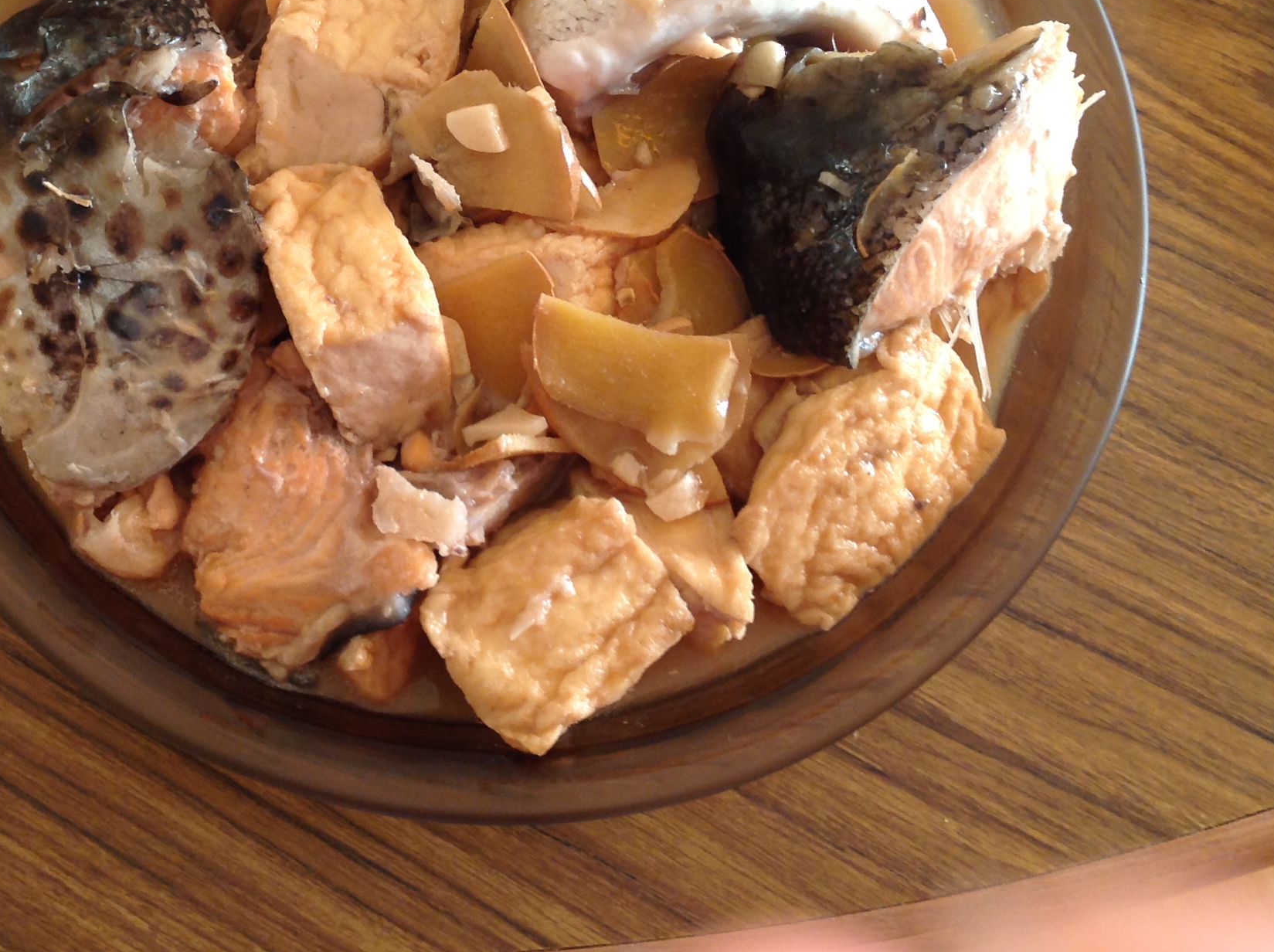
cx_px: 433
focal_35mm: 55
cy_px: 285
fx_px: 2021
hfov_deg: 34.7
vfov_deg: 26.3
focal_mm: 4.28
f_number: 2.4
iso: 80
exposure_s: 1/15
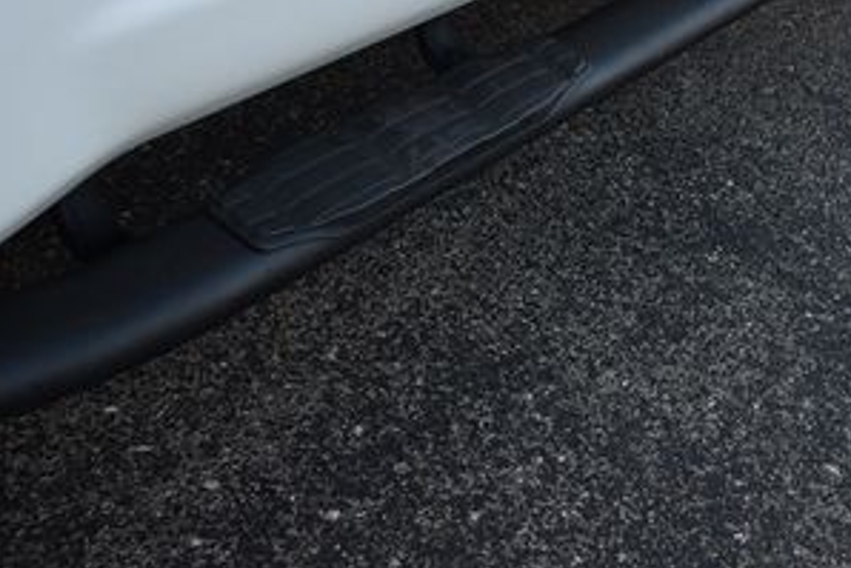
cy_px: 59
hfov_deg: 33.6
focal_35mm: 58
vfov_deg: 22.8
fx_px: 1372
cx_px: 660
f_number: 3.5
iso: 400
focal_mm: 18
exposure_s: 1/250
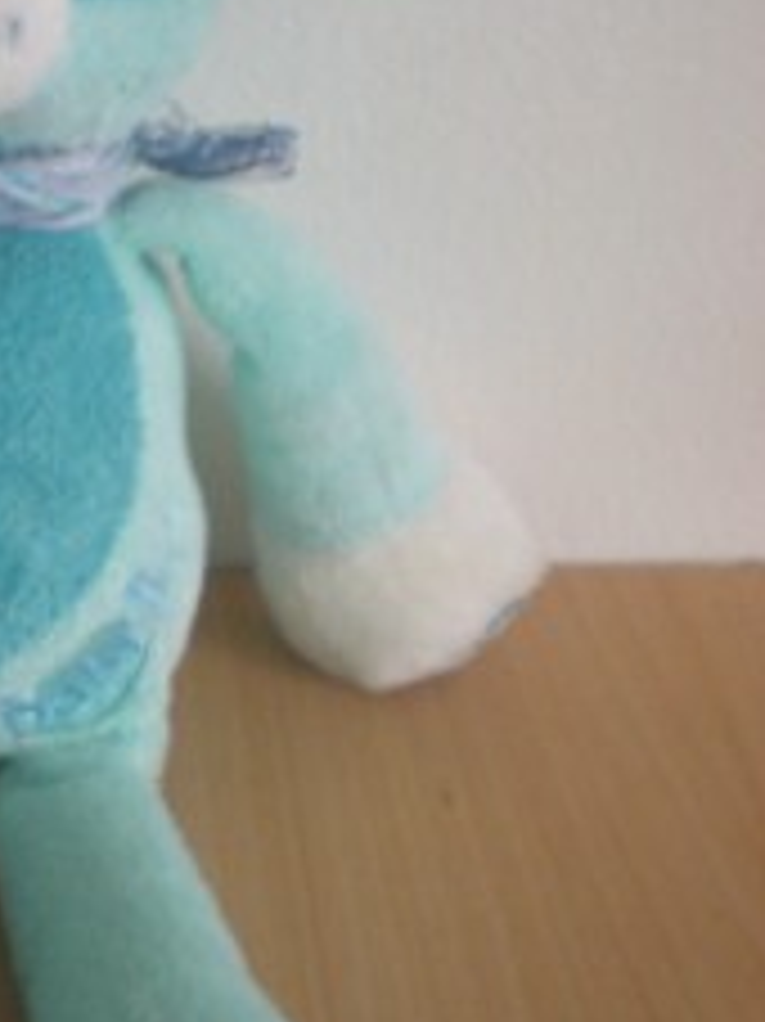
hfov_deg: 16.4
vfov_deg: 22.5
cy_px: 405
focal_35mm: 87
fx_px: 2566
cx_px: -76
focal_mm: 6.3
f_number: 3.1
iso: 200
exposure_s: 1/12.5
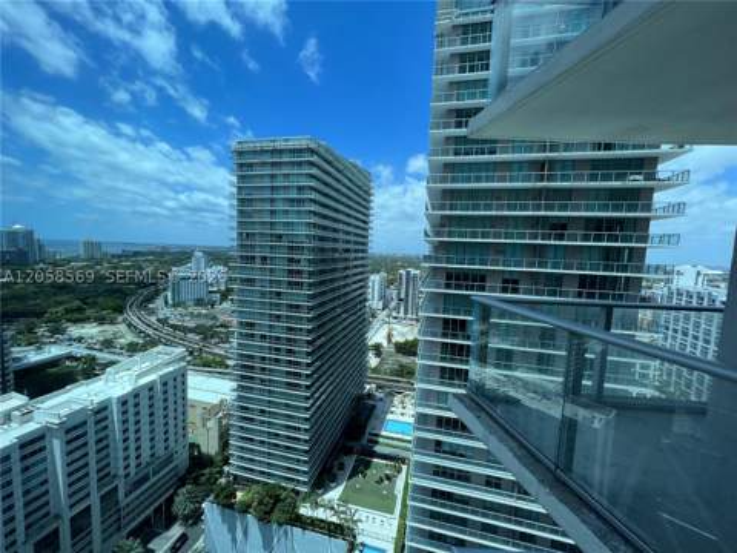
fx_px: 277
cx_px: 368
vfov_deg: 89.9
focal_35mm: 13
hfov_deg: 106.2
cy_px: 276
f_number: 1.8
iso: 32
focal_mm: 1.6
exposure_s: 1/867
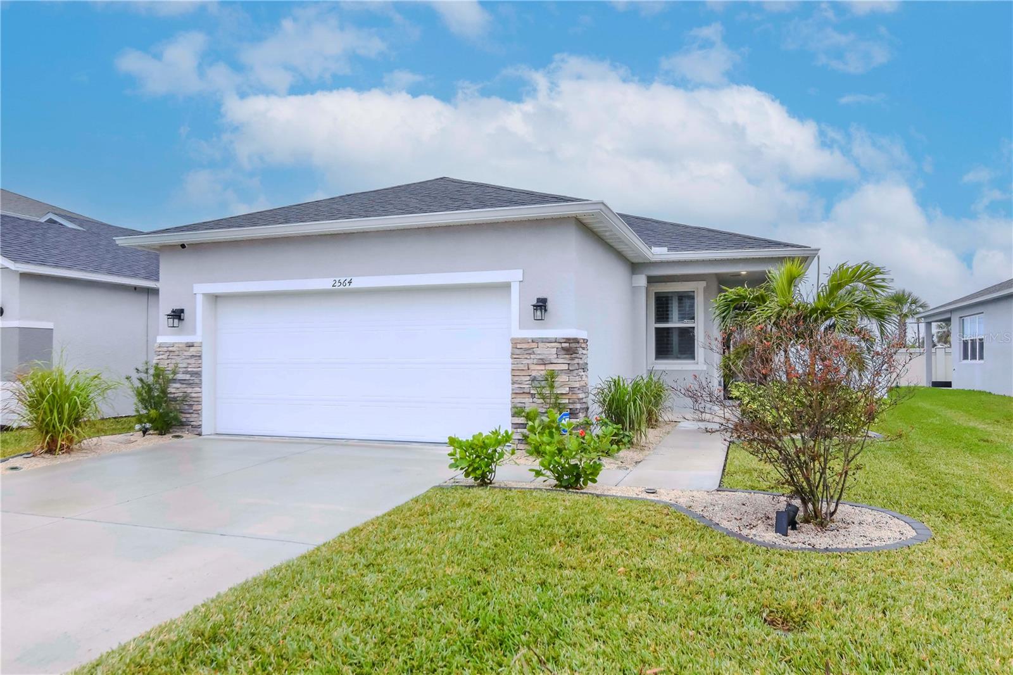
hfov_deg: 73.8
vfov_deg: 53.1
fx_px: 675
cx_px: 506
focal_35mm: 24
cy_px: 338
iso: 800
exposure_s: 1/800
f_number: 10
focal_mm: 16
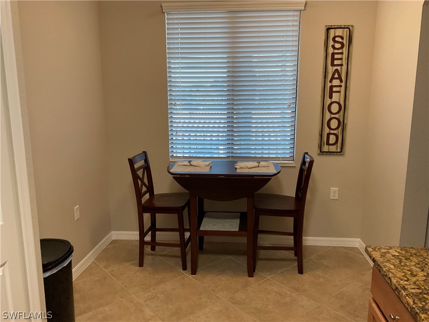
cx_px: 214
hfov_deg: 61.7
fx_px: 359
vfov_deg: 48.2
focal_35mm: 29
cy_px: 161
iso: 125
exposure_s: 1/60
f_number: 1.8
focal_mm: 3
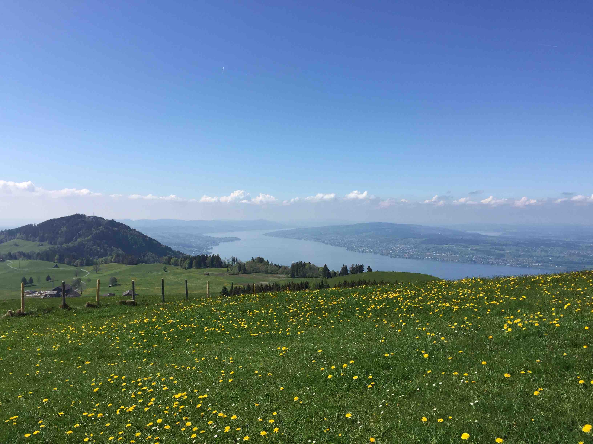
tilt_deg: -1.5
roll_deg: -0.4
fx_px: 497
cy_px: 222
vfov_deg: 48.2
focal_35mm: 29
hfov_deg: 61.7
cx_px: 296
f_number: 2.2
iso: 32
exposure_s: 1/2639
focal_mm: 4.15
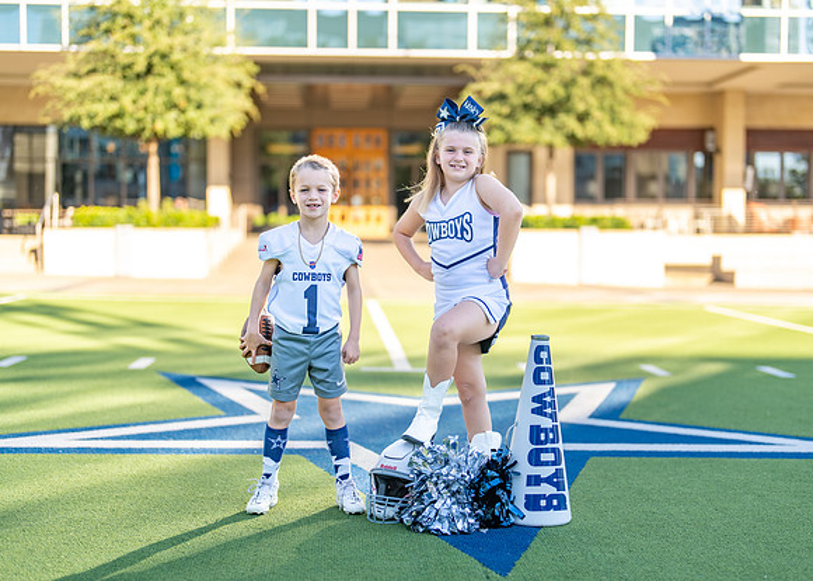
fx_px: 1307
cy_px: 311
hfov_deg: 34.5
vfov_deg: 25.0
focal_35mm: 57
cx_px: 434
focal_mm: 50
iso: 100
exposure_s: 1/2000
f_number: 1.2
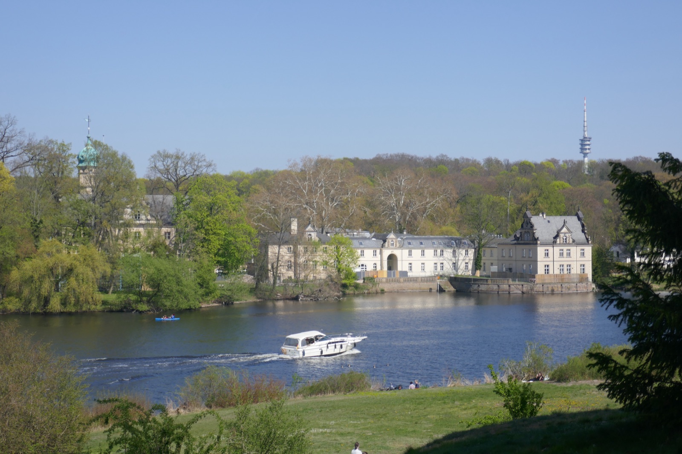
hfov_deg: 30.1
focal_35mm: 67
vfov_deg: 20.3
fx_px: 1269
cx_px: 341
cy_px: 227
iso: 125
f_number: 4.5
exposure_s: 1/800
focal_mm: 24.3
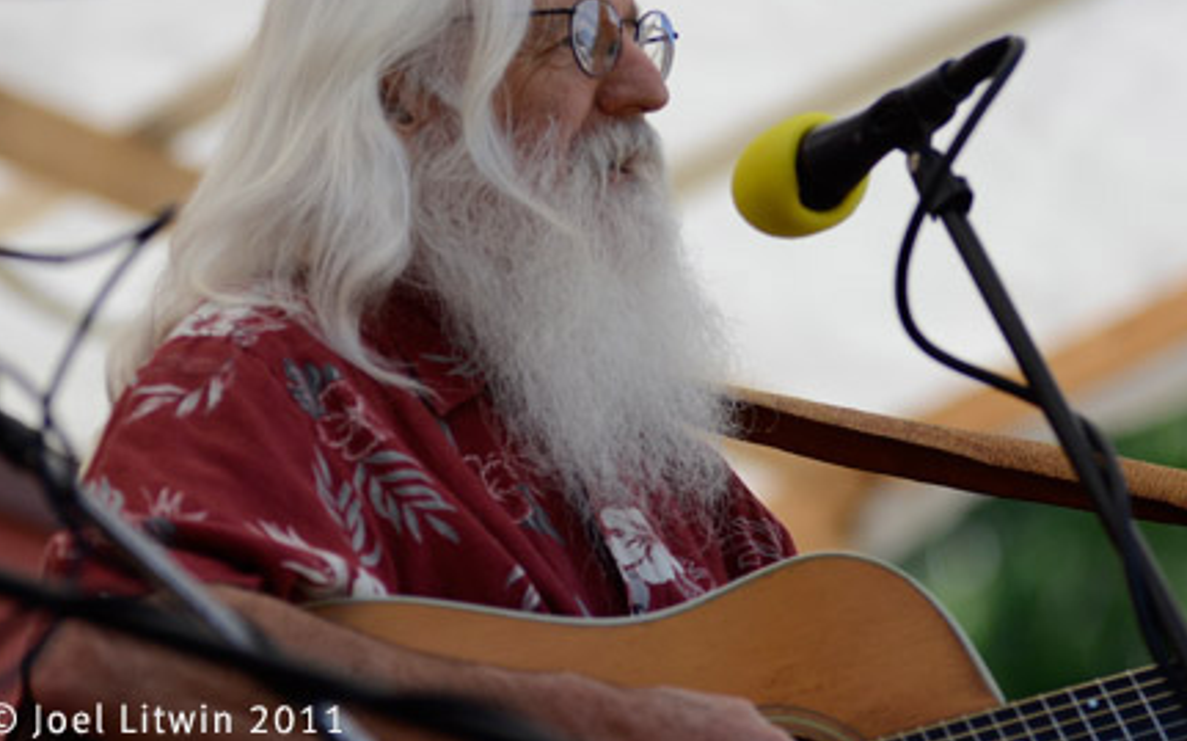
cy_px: 307
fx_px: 8297
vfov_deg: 5.1
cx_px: 644
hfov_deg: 8.2
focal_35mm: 257
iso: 800
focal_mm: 145
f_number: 2.8
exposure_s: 1/5000
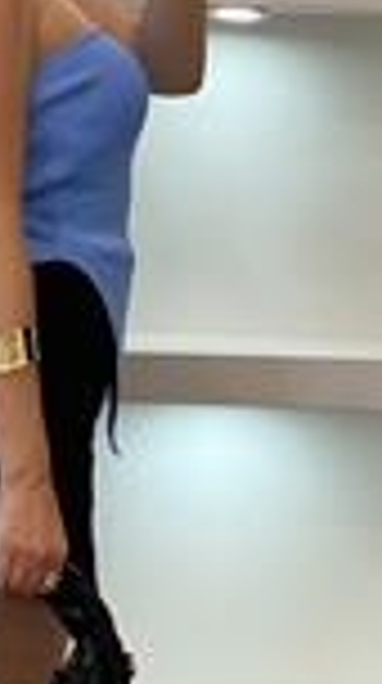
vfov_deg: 14.0
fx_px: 2786
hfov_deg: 7.8
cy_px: 376
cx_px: 22
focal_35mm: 154
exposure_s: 1/100
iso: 80
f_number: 2
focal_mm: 6
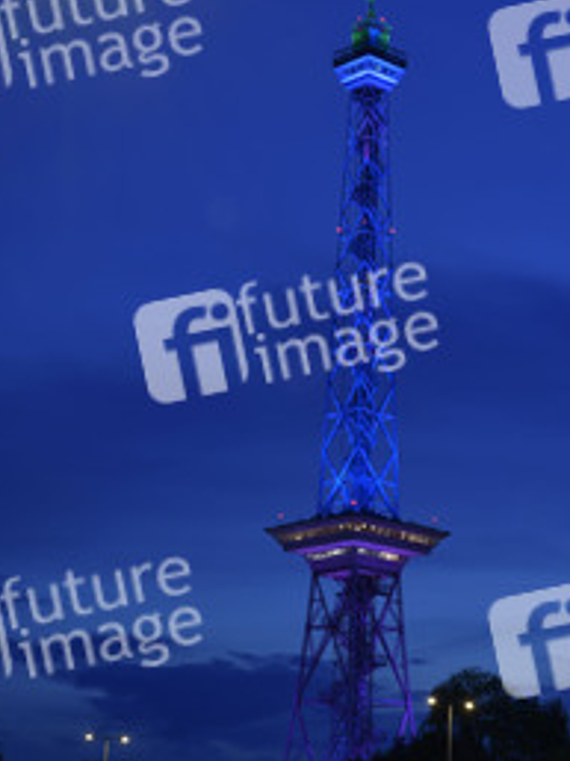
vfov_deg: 20.2
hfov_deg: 15.2
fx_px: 2133
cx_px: 372
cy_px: 481
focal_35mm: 97
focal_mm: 65
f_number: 20
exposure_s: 6
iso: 100
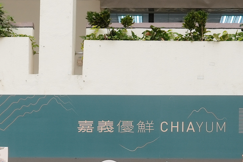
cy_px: 239
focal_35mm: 114
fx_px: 770
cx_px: 114
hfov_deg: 17.9
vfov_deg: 11.5
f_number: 2.8
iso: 250
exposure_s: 1/160
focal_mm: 24
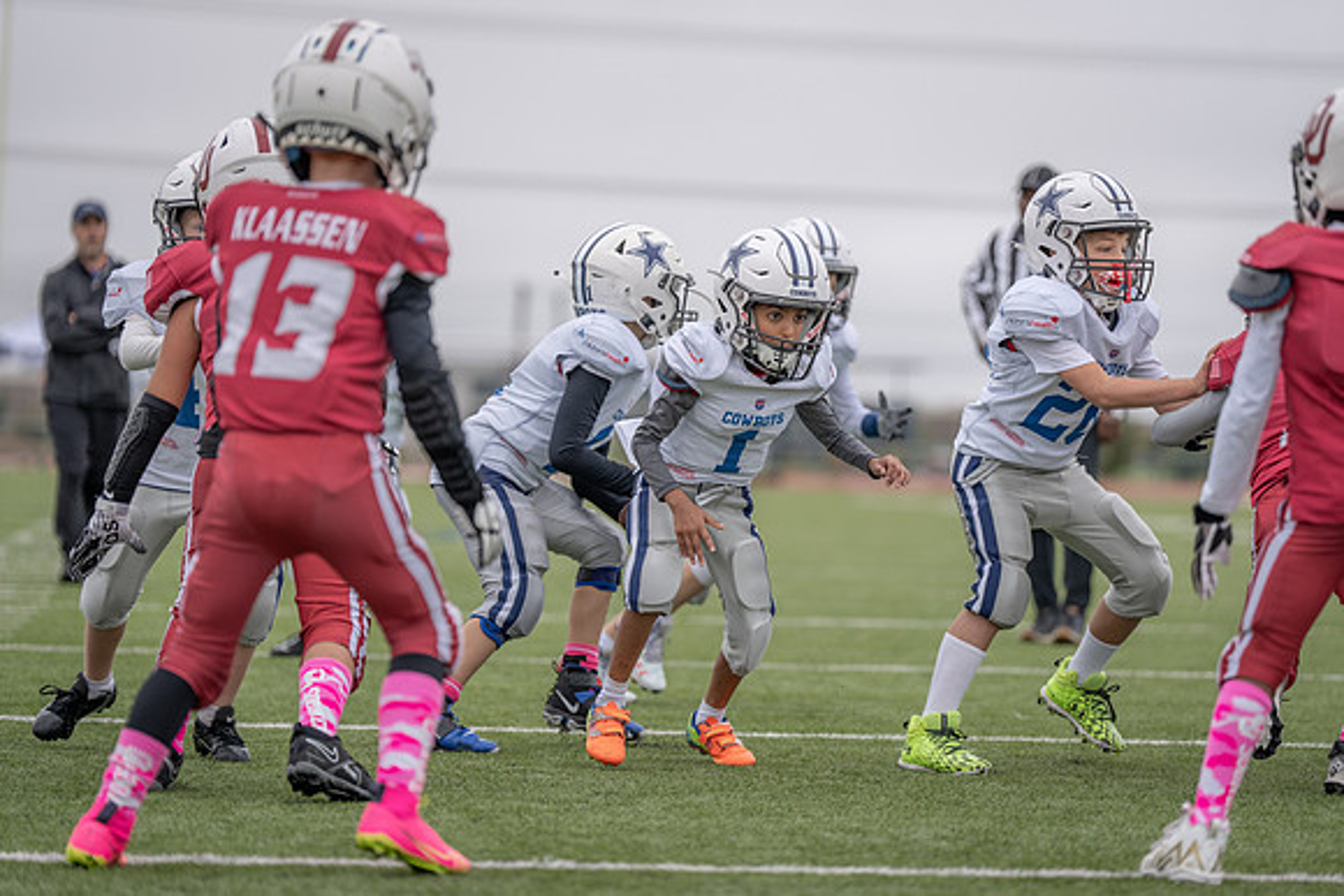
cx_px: 672
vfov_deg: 9.2
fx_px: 5601
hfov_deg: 13.7
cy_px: 448
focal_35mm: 150
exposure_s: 1/1250
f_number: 2.8
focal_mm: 150
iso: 200
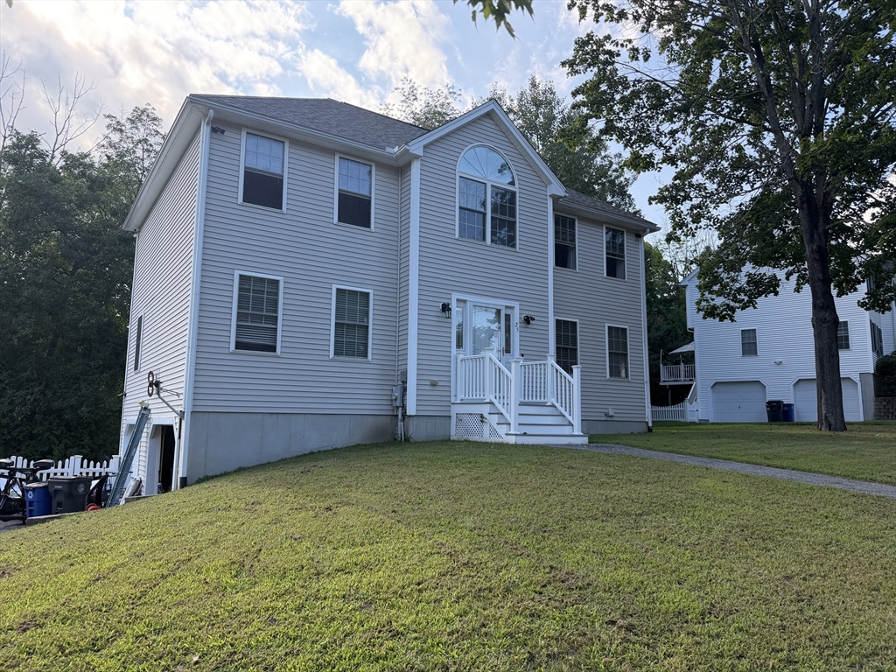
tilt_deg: +8.0
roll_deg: -0.4
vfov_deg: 56.8
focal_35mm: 24
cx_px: 448
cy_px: 336
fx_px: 621
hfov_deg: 71.6
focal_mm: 6.76
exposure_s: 1/1091
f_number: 1.78
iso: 100
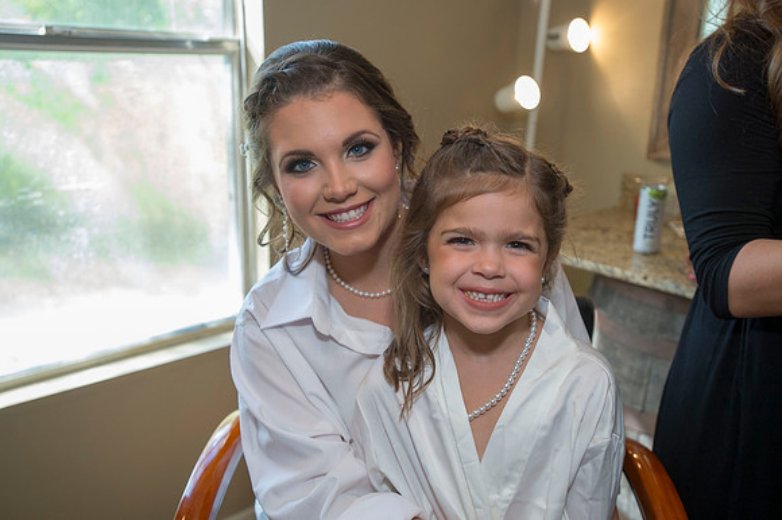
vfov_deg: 37.8
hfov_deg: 54.5
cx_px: 391
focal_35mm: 35
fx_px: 760
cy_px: 260
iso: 1250
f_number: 4
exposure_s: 1/320
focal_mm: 35
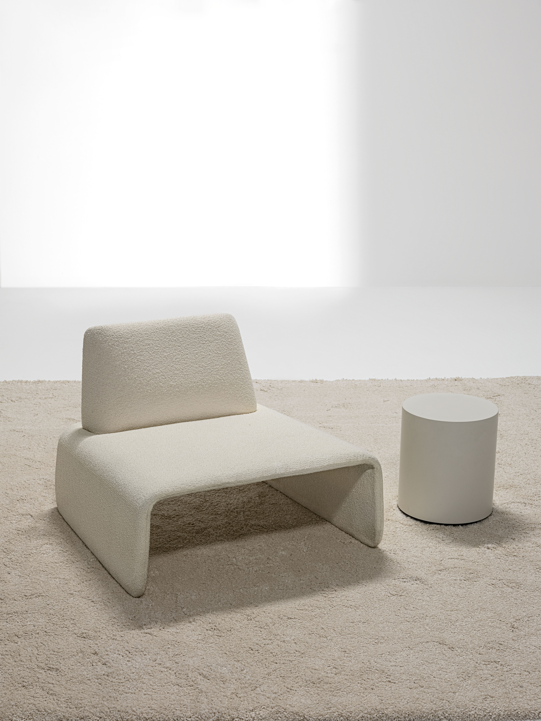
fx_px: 1313
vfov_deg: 30.7
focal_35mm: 63
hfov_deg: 23.3
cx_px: 270
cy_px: 360
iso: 320
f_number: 10
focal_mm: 80
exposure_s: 1/3
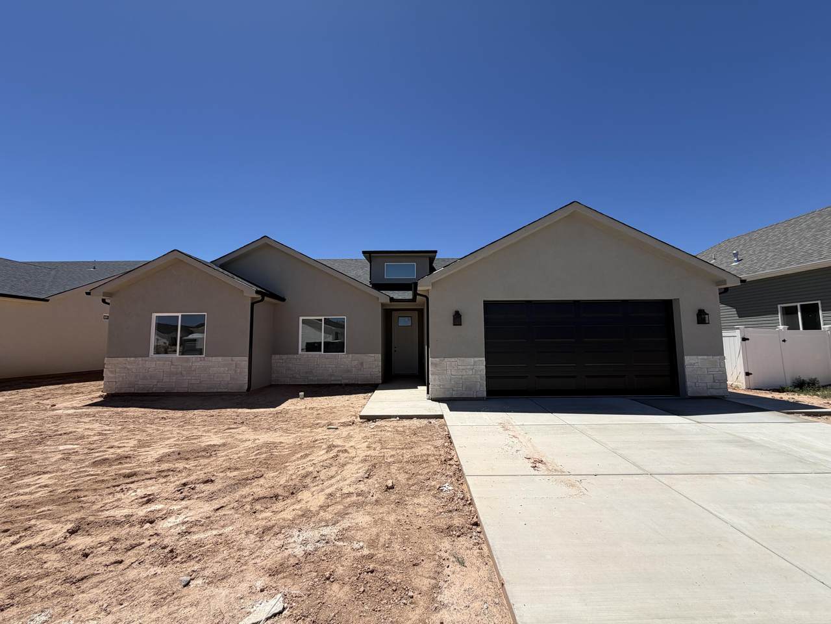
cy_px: 312
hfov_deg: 102.1
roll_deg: +1.1
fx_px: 336
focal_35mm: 14
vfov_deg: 85.7
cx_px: 416
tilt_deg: +4.4
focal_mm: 2.22
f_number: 2.2
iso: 25
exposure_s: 1/1125
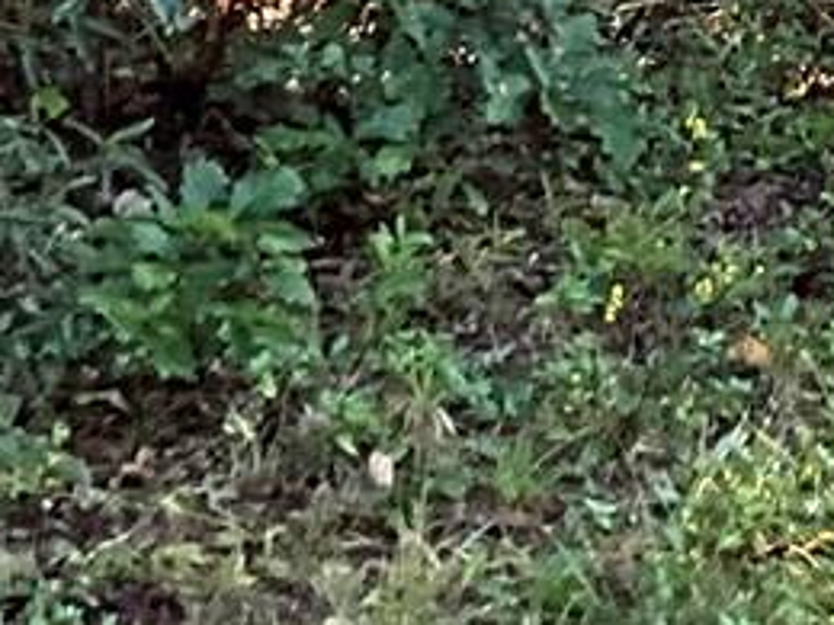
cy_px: -804
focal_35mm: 228
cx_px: 1848
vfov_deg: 6.3
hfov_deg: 8.1
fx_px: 5493
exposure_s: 1/122
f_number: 1.8
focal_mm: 3
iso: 50
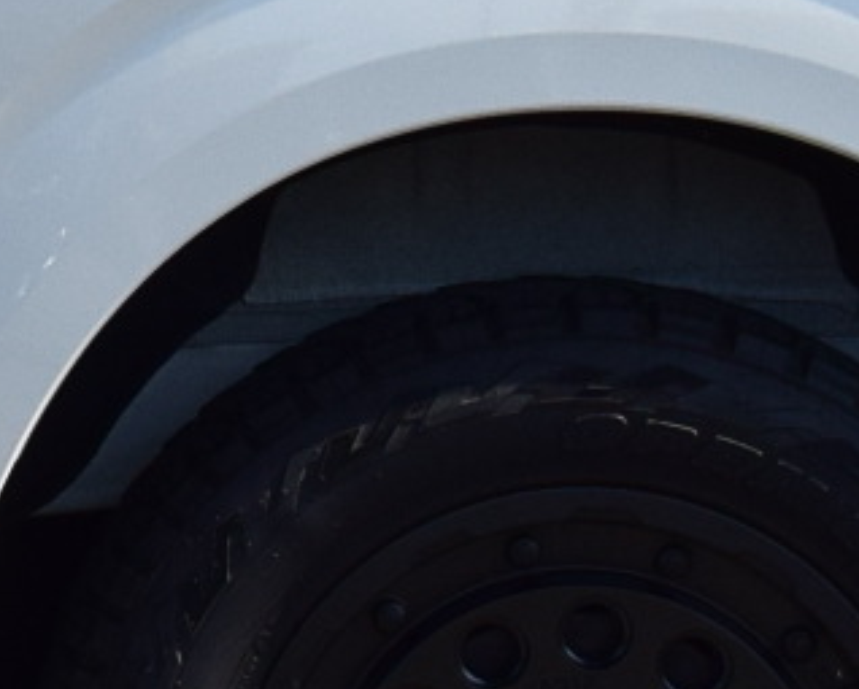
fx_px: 10789
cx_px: -1361
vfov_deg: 3.6
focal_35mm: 424
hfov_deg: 4.4
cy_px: -470
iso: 400
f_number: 11
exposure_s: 1/500
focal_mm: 32
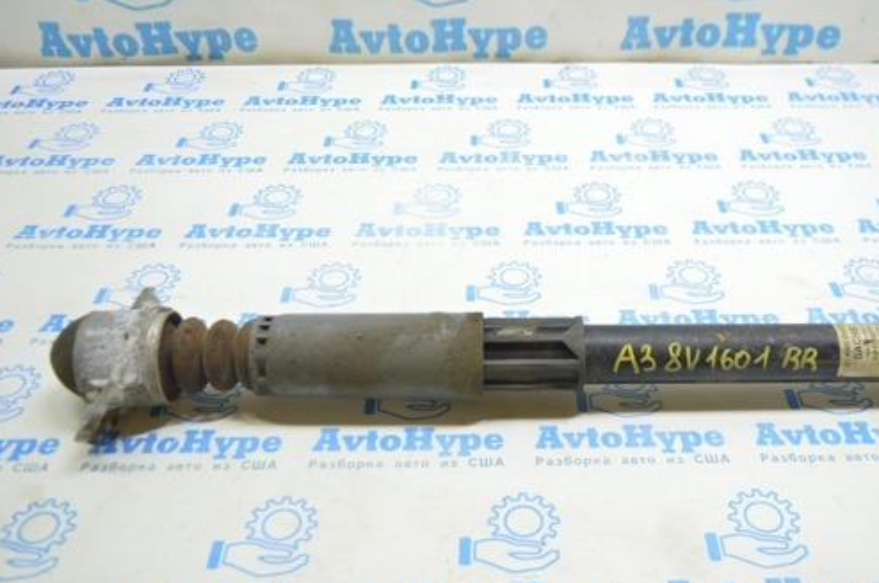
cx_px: 491
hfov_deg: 54.4
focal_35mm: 35
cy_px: 305
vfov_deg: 37.7
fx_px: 853
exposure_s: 1/40
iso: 400
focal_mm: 18
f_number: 3.5
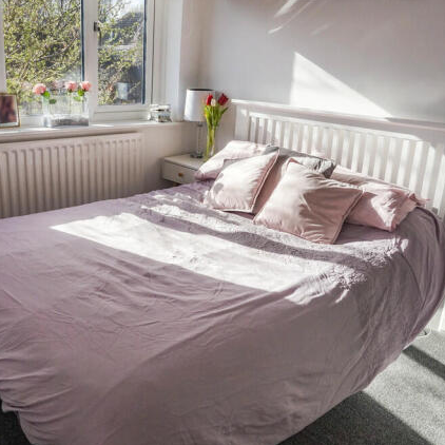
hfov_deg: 48.7
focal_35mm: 34
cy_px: 218
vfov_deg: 48.9
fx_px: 490
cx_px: 190
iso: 400
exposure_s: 1/320
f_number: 11
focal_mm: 17
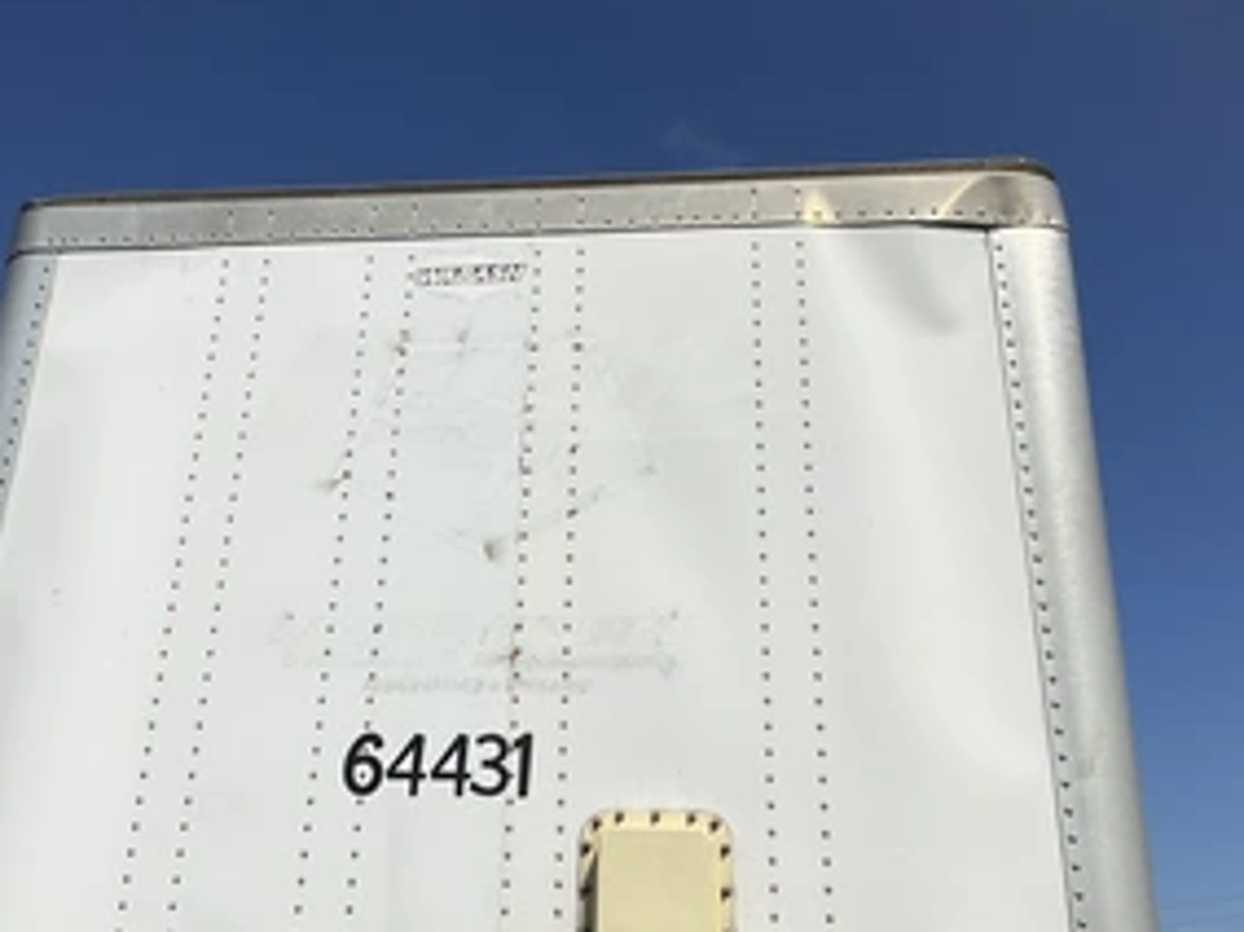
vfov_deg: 35.1
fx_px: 1473
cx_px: 580
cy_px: 418
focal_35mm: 41
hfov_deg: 45.8
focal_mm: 3
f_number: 1.8
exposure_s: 1/6536
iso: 25
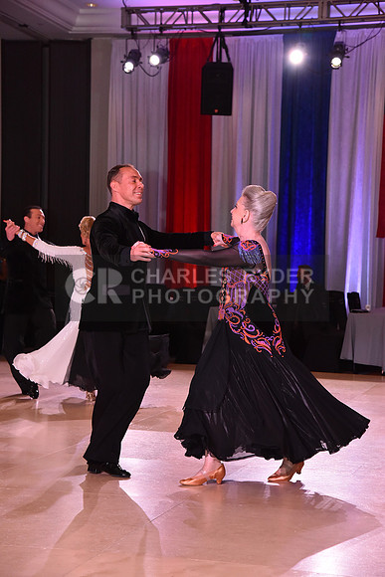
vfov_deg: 26.0
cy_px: 288
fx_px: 1250
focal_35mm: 78
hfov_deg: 17.5
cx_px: 192
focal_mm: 78
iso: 2500
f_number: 6.3
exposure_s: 1/320
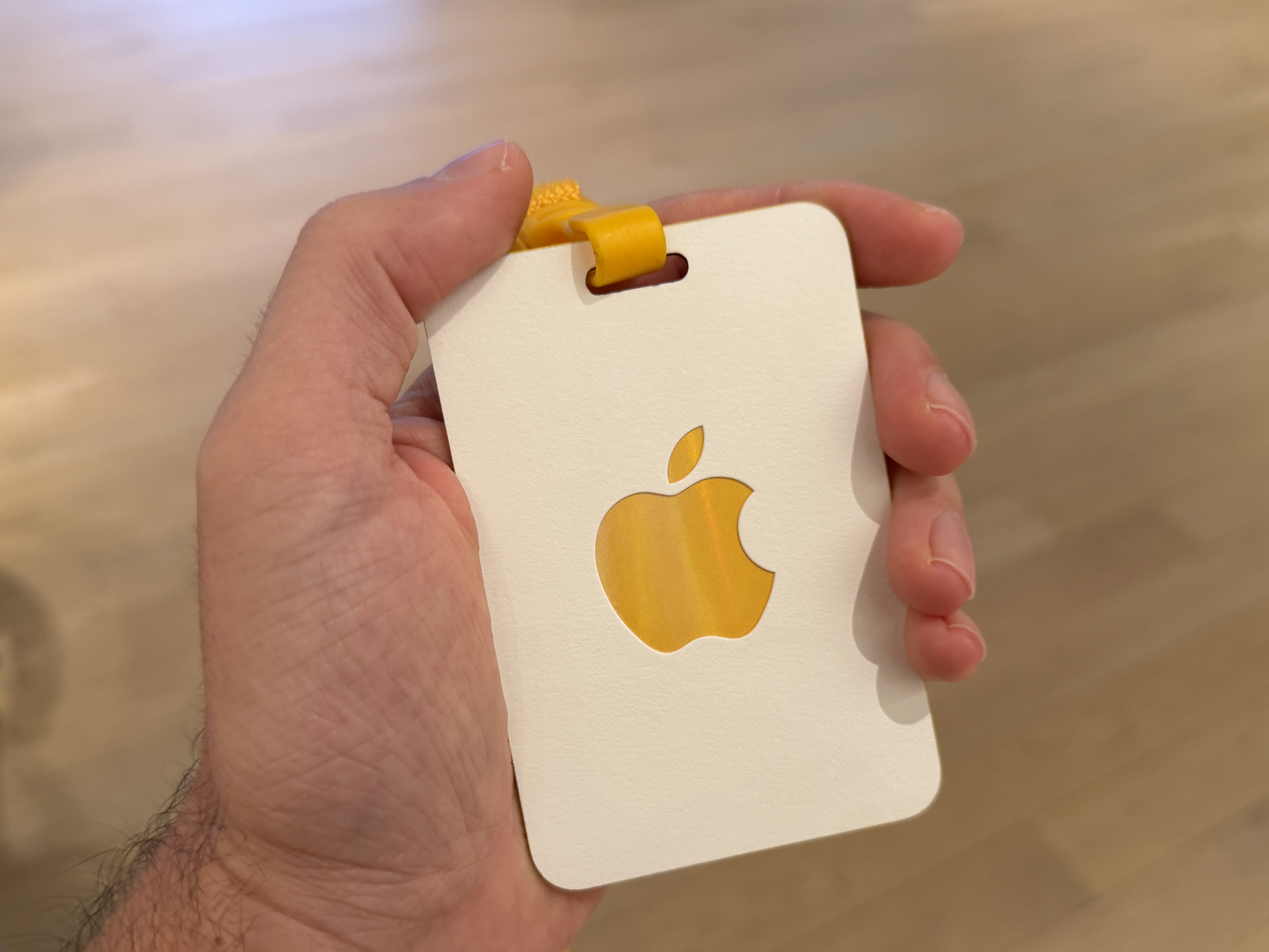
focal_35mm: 30
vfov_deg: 46.6
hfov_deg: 60.0
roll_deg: -3.1
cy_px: 549
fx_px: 1100
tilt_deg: -44.5
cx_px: 638
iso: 200
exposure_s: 1/60
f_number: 1.78
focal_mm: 6.76
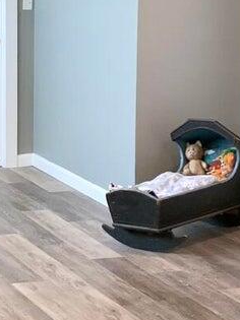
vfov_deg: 14.9
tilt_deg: -5.1
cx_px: 14
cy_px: 124
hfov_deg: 11.1
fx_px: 1221
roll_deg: -2.8
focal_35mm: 132
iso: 80
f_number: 1.8
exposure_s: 1/60
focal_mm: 4.25
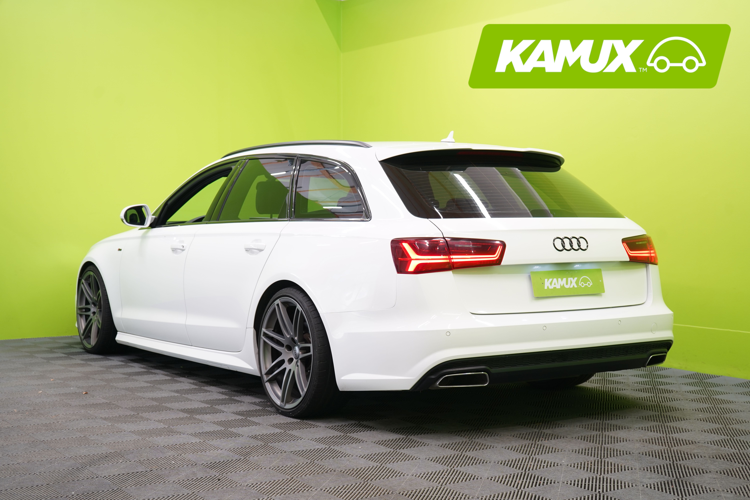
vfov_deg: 27.0
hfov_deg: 39.6
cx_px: 375
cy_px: 250
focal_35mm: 50
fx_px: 1042
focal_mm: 50
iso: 400
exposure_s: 1/30
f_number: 5
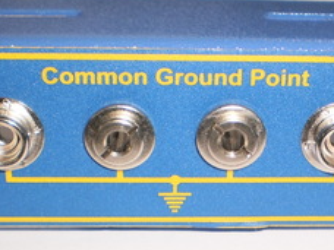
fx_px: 762
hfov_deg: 24.5
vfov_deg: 18.6
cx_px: 237
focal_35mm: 79
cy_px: 160
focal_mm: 6.3
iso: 125
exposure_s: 1/30
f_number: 3.1
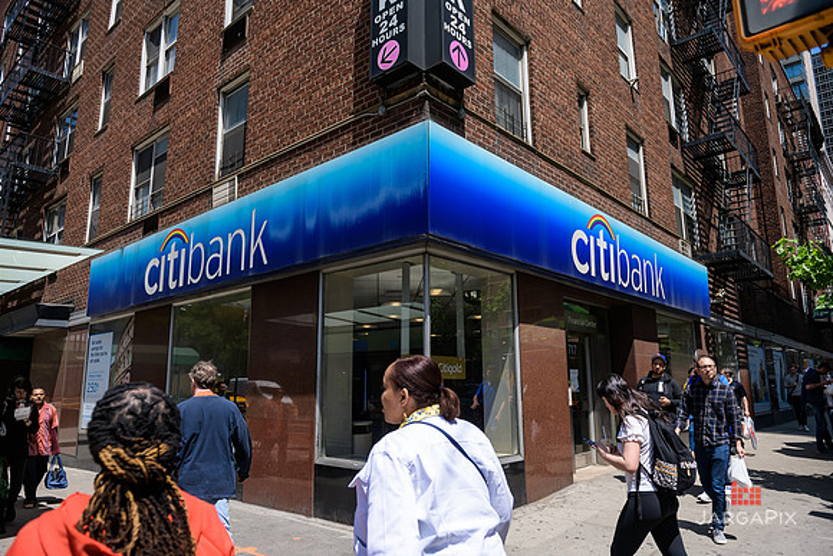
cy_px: 278
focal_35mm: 24
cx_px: 416
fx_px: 555
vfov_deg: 53.2
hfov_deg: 73.7
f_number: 4
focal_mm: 24
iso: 200
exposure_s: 1/2000
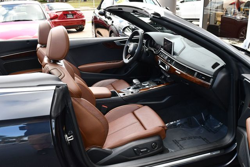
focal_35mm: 36
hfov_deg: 53.1
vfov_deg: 36.9
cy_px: 84
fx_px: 250
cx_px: 125
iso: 400
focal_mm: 18
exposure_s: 1/250
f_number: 5.6
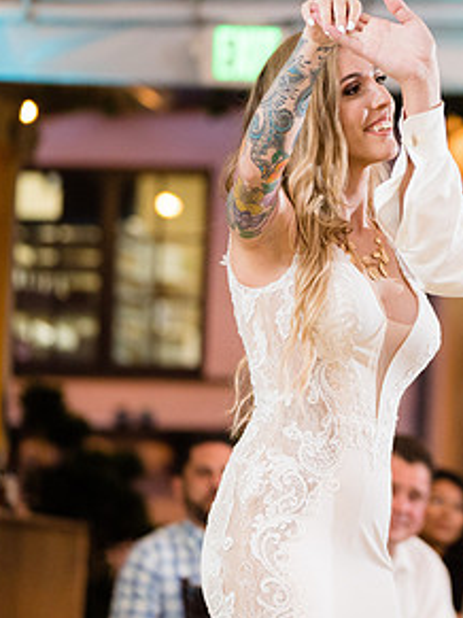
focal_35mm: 213
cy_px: 252
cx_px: 499
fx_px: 3801
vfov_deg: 9.3
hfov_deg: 6.9
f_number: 2.8
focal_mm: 111
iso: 2500
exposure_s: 1/250
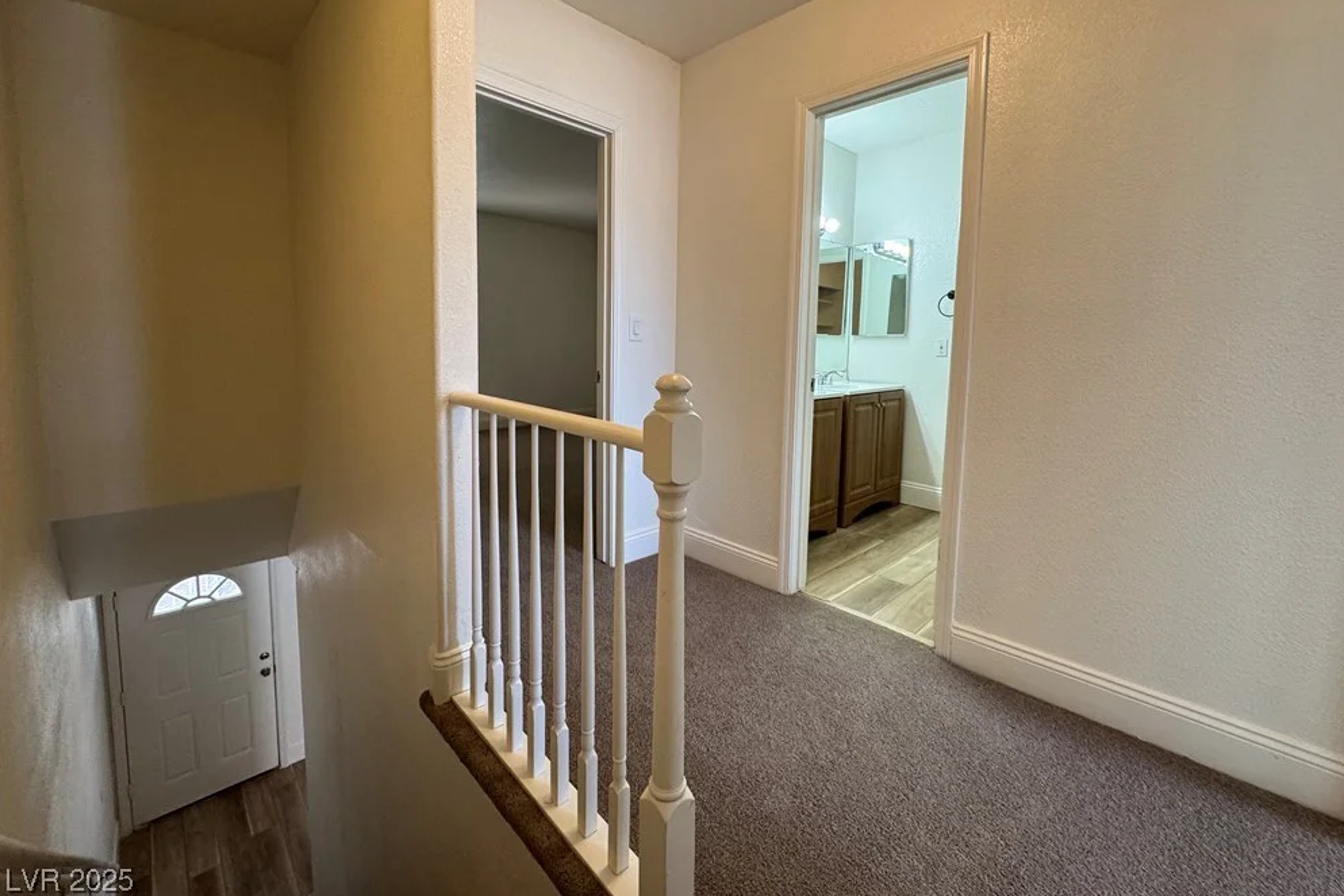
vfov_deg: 77.0
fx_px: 560
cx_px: 690
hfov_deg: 100.4
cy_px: 392
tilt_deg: -6.2
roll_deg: -1.2
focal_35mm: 15
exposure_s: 1/120
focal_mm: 2.22
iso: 200
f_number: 2.2
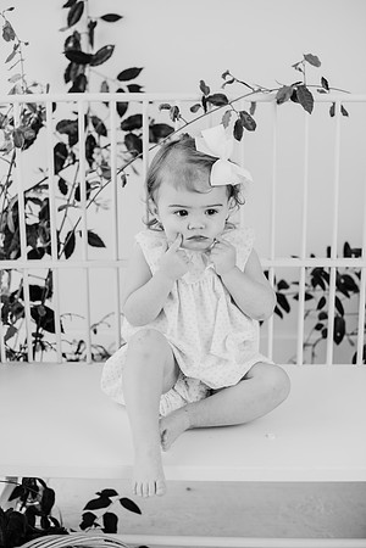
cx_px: 183
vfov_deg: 39.6
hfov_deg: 27.0
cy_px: 274
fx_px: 762
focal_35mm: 50
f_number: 2.8
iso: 125
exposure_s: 1/160
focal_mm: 50
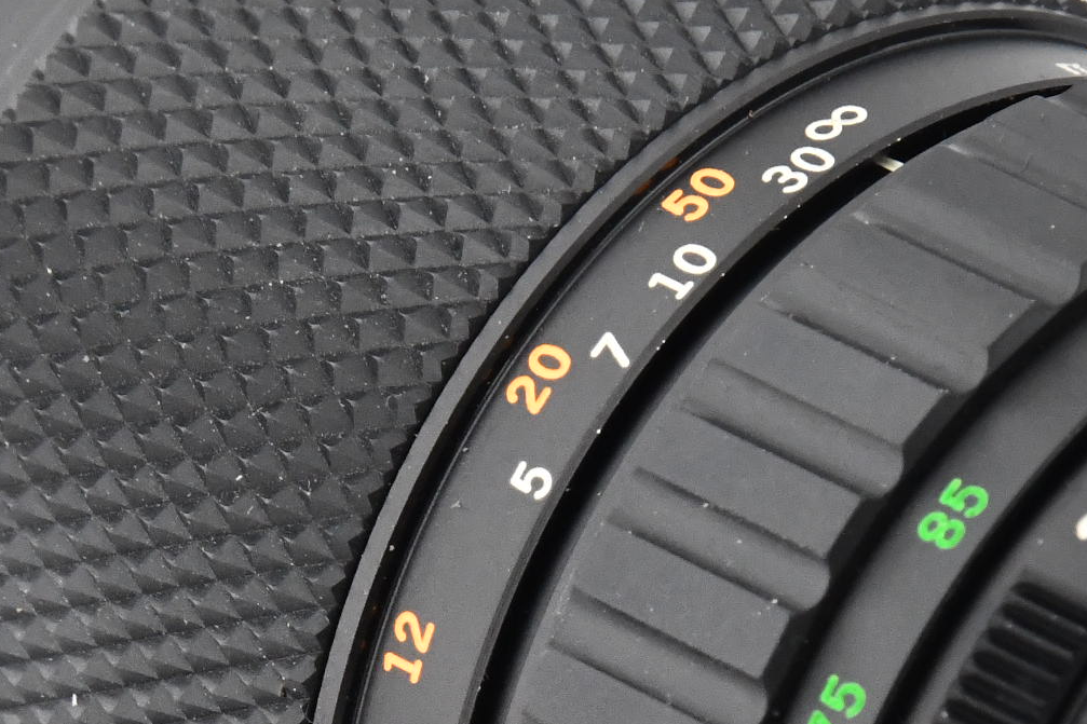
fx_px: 14852
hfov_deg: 4.2
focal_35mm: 492
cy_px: 844
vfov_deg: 2.8
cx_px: 545
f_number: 16
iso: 2500
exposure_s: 1/160
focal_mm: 120
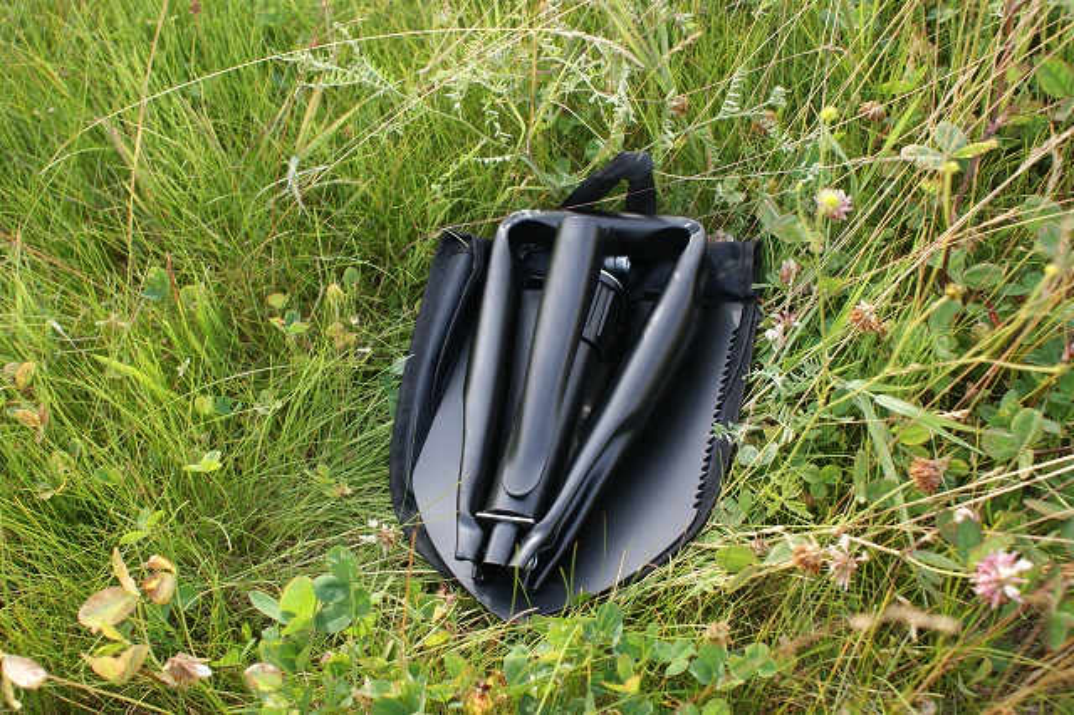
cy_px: 358
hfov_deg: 49.6
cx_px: 537
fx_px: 1163
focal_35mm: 39
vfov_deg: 34.2
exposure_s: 1/50
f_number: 5.6
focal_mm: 26
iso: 100
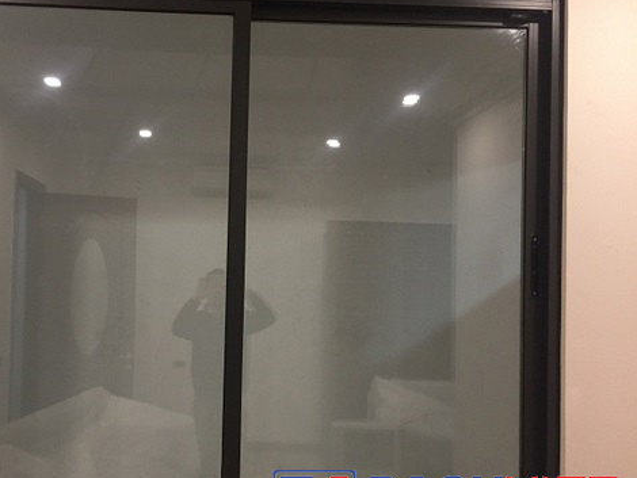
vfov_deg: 38.7
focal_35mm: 37
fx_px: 681
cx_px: 232
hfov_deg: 49.5
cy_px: 256
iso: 200
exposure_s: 1/33
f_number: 2.2
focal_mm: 4.15
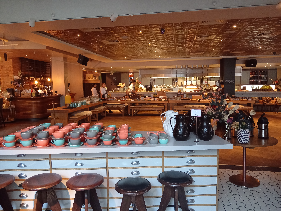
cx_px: 140
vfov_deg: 51.4
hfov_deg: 65.3
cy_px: 106
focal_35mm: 27
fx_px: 219
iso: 2292
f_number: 1.9
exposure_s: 1/30
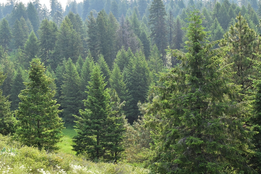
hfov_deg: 39.8
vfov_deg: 27.2
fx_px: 360
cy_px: 85
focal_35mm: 50
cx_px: 138
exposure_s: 1/200
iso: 400
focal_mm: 25
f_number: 10
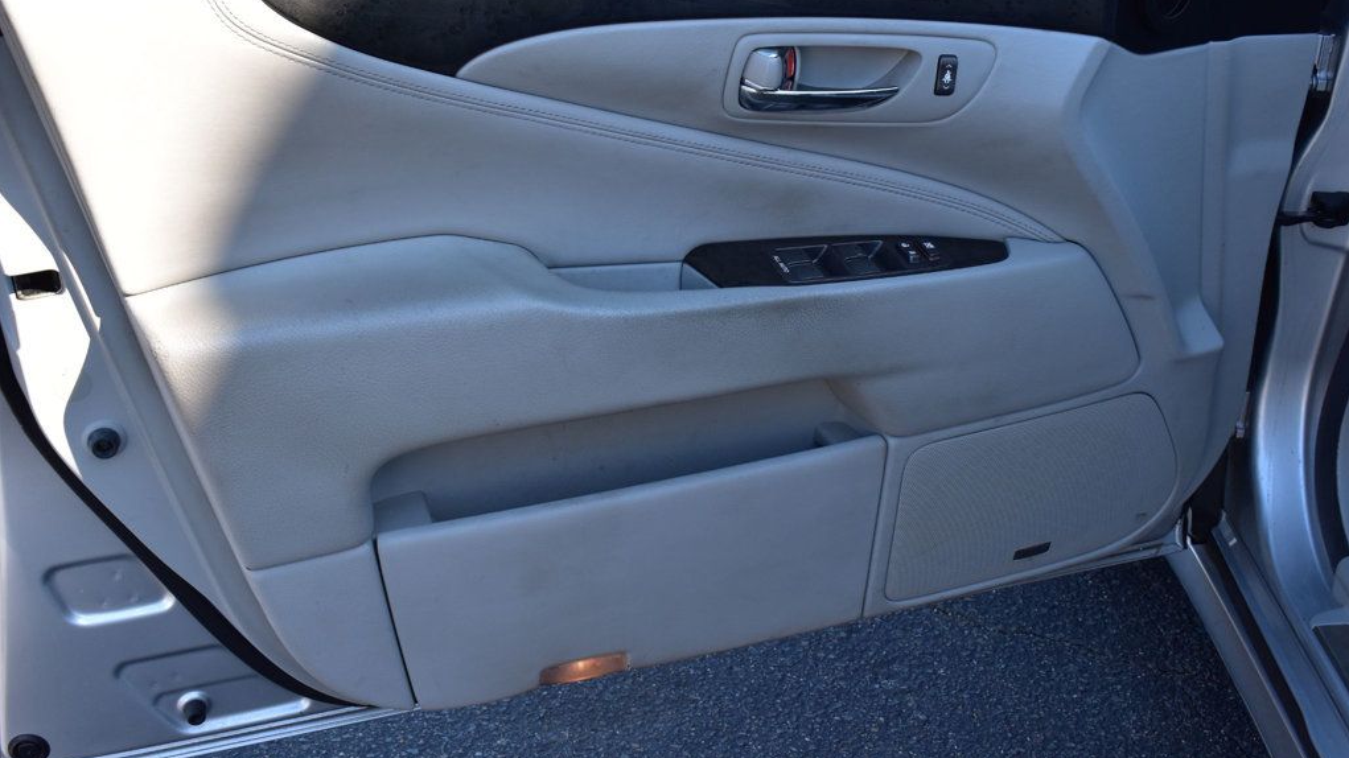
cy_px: 316
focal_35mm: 43
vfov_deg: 28.0
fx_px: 1521
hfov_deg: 47.8
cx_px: 675
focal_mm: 27
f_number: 10
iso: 400
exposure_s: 1/200
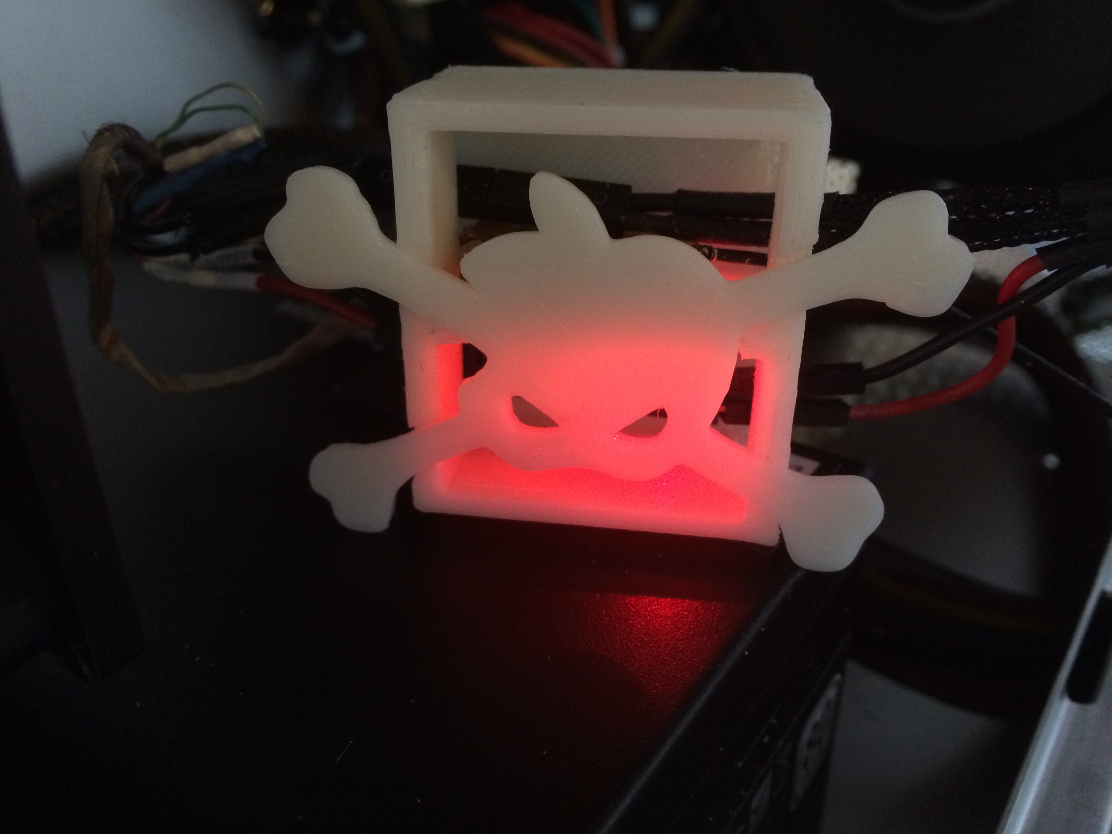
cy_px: 417
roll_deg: +2.1
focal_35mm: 29
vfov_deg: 48.2
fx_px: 932
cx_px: 556
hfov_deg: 61.7
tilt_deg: -31.5
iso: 320
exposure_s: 1/17
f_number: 2.2
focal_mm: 4.15
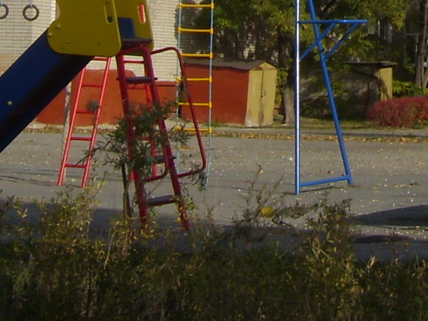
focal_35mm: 133
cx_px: 562
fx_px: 1645
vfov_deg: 10.1
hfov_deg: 14.2
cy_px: -366
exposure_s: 1/296
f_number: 6.3
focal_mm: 6.3
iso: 50
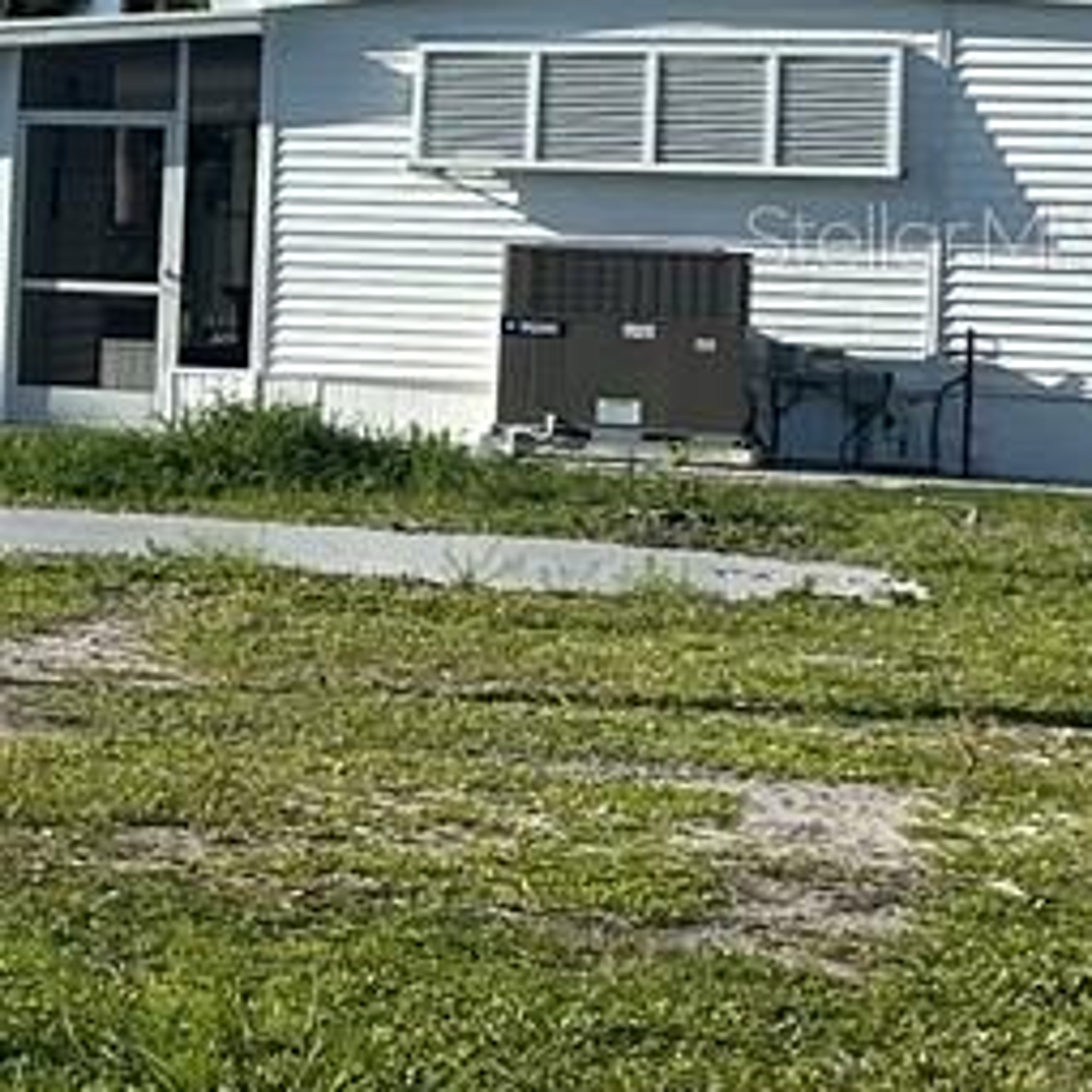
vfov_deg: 13.1
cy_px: 236
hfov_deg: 9.7
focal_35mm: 133
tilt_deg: -0.1
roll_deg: -2.3
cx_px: -2278
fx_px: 4747
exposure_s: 1/6211
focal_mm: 6.86
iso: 80
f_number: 1.78
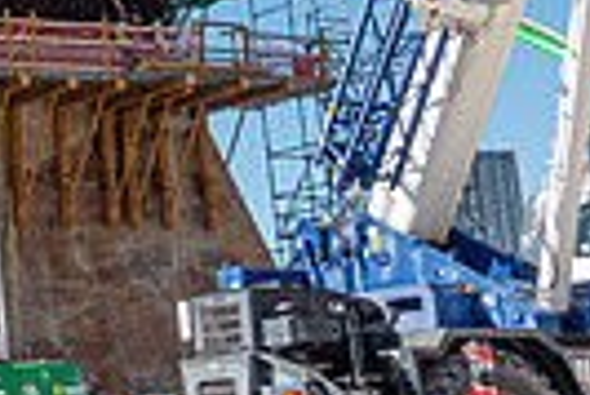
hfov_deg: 16.7
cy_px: -118
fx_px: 1870
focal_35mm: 114
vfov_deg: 11.7
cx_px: -231
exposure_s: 1/400
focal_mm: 8.8
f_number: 6.3
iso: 125
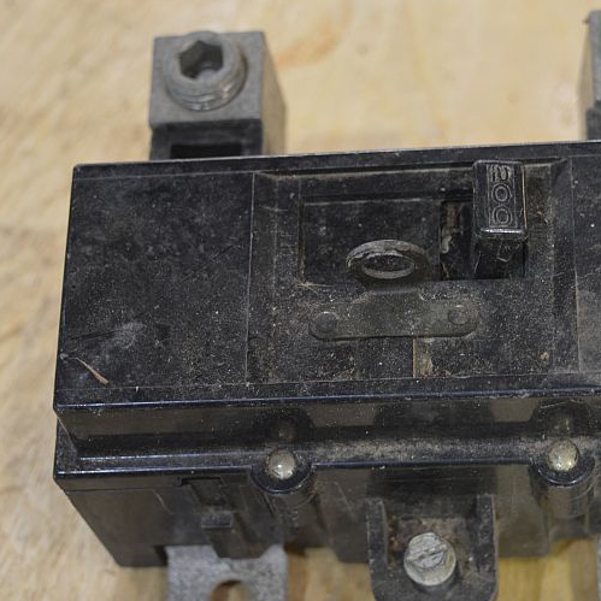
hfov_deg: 17.9
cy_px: 317
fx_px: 1905
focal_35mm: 97
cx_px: 379
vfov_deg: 17.9
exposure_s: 1/15
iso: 500
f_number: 4.8
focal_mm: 38
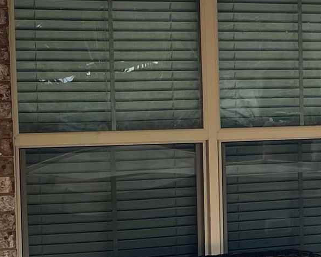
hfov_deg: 14.1
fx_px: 1253
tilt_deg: -2.0
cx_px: 402
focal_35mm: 132
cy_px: 169
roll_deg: +0.8
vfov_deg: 11.7
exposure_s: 1/628
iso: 32
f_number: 1.6
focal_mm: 5.1
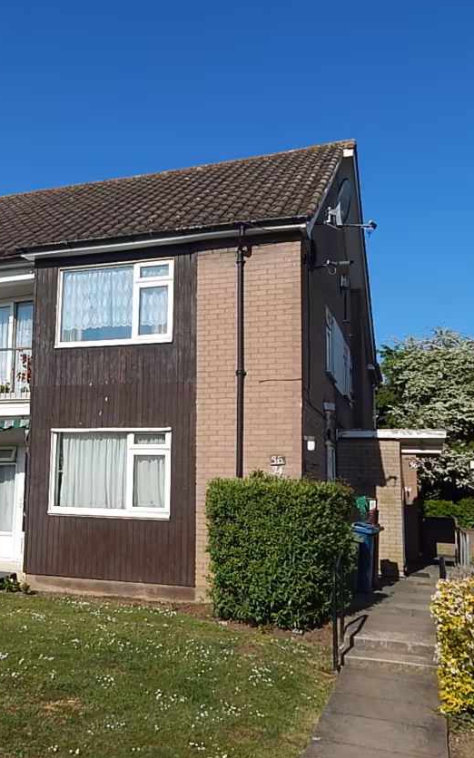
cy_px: 386
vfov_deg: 55.3
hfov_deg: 35.3
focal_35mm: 35
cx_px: 111
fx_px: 724
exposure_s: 1/640
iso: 125
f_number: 6
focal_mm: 4
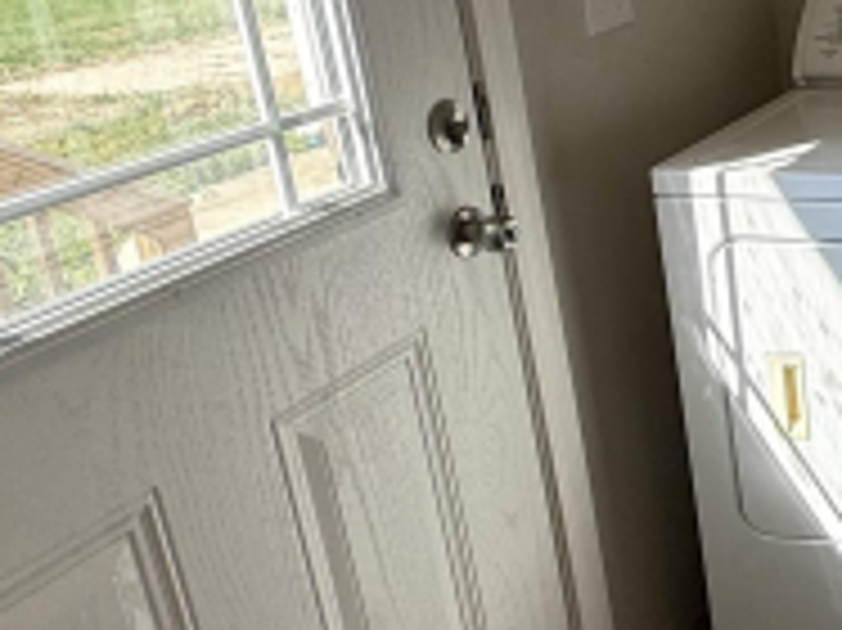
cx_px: 1146
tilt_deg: -16.9
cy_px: 166
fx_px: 1215
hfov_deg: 29.3
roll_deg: +0.2
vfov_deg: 28.7
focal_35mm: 50
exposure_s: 1/258
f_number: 2.2
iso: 64
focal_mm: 2.22
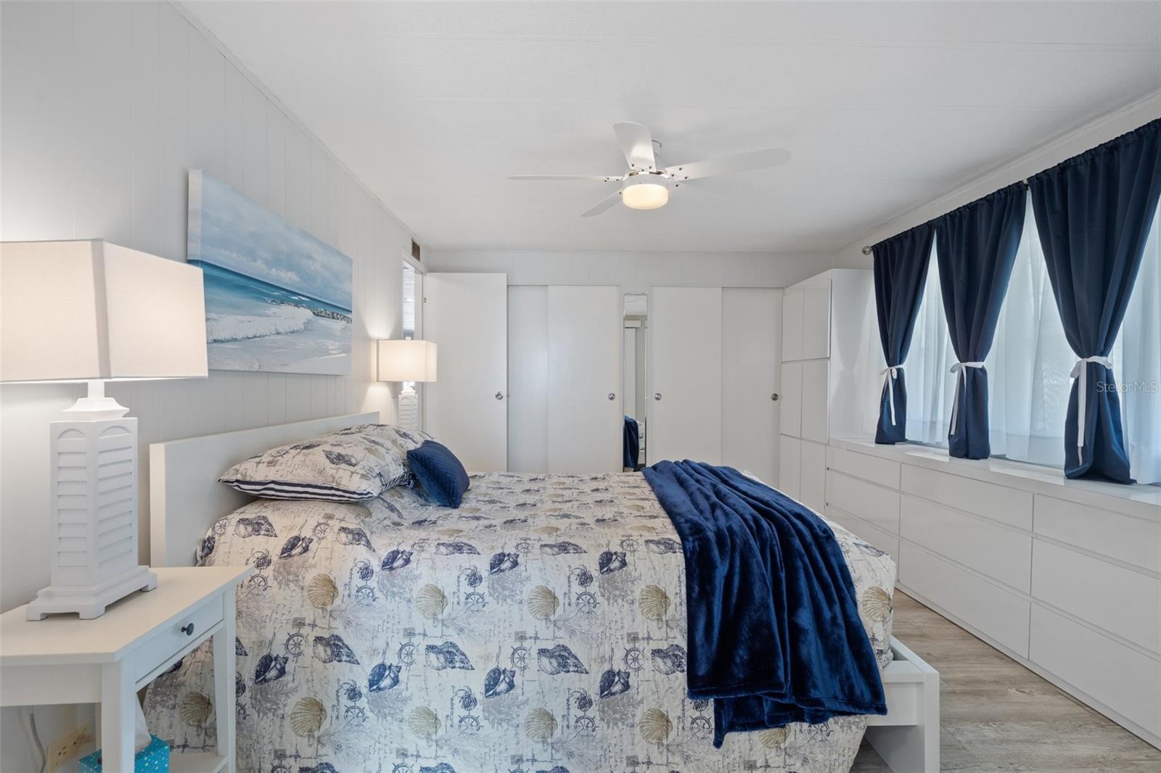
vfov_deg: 70.4
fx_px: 548
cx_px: 580
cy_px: 386
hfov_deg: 93.3
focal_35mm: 17
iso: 400
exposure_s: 1/1.67
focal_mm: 17
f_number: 8
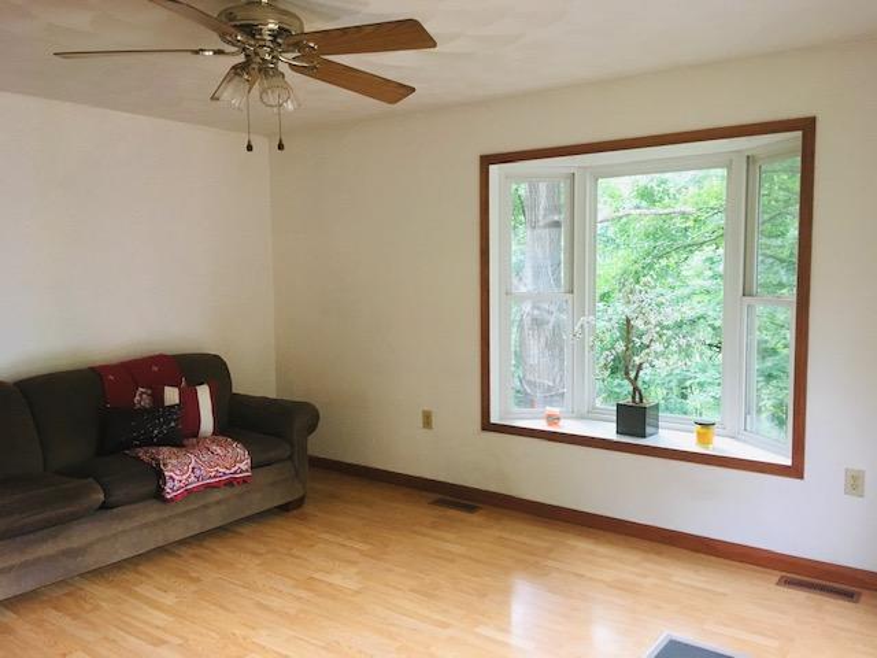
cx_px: 438
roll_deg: +0.1
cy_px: 329
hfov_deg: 61.7
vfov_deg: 48.2
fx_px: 735
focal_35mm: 29
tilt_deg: -4.5
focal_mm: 4.15
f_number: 2.2
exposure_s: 1/30
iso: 160
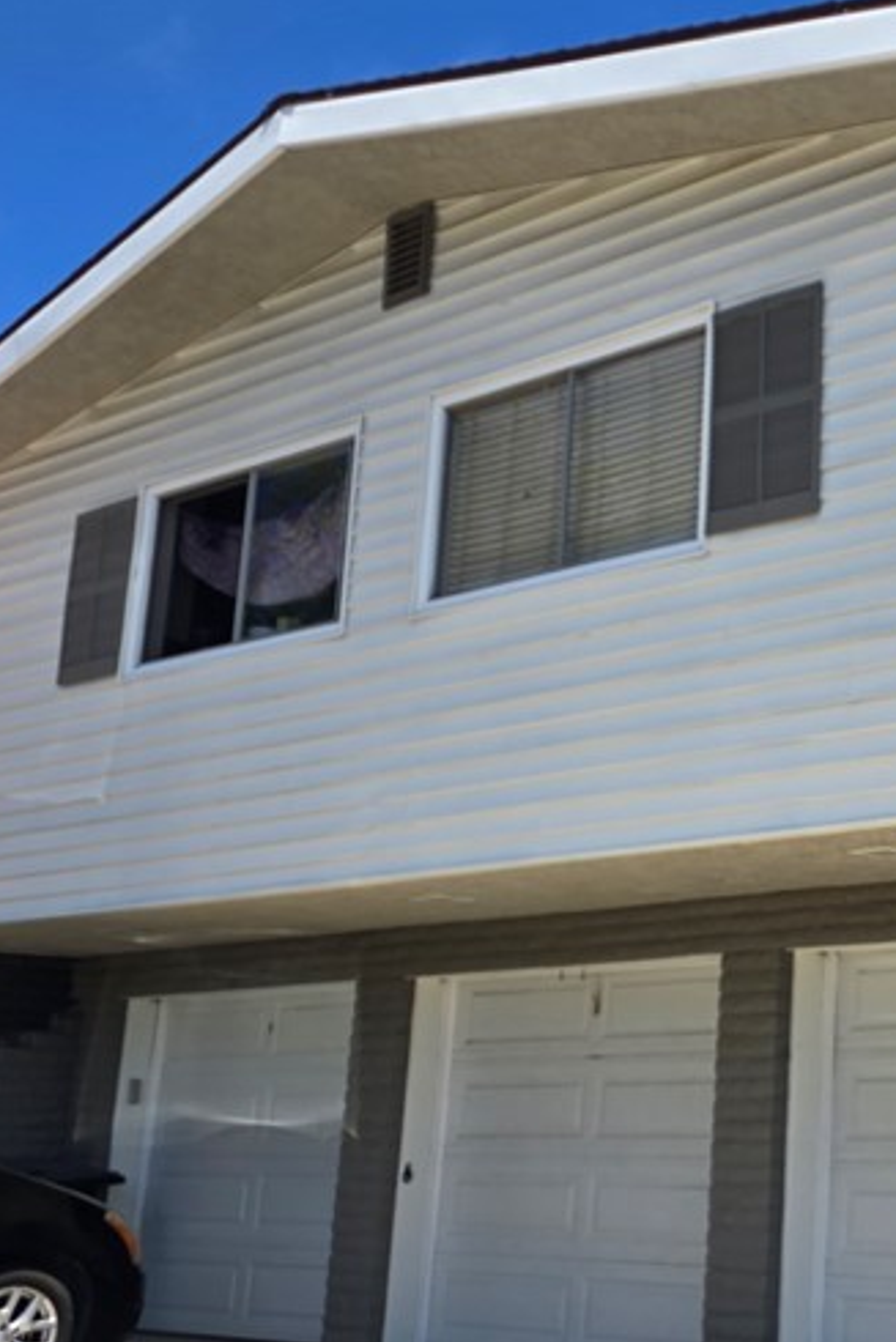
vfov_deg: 39.6
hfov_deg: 24.9
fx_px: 1865
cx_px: 1022
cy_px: 685
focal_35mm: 50
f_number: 1.7
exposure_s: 1/728
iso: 12
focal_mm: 6.3
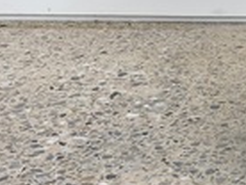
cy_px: 67
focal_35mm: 94
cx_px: 399
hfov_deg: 17.9
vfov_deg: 15.8
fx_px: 669
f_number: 1.8
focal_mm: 4.25
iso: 32
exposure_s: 1/120
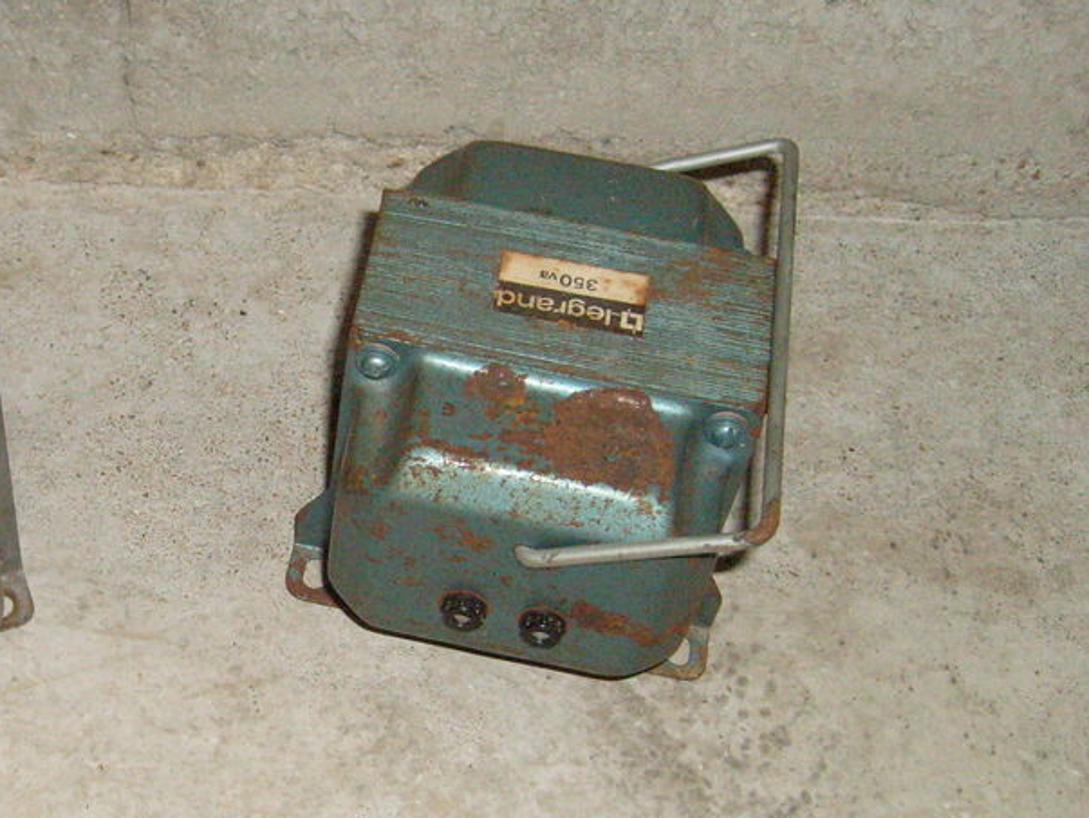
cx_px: 190
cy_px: 513
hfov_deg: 32.2
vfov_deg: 25.2
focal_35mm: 58
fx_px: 1826
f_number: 2.8
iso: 400
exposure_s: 1/45
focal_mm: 5.8
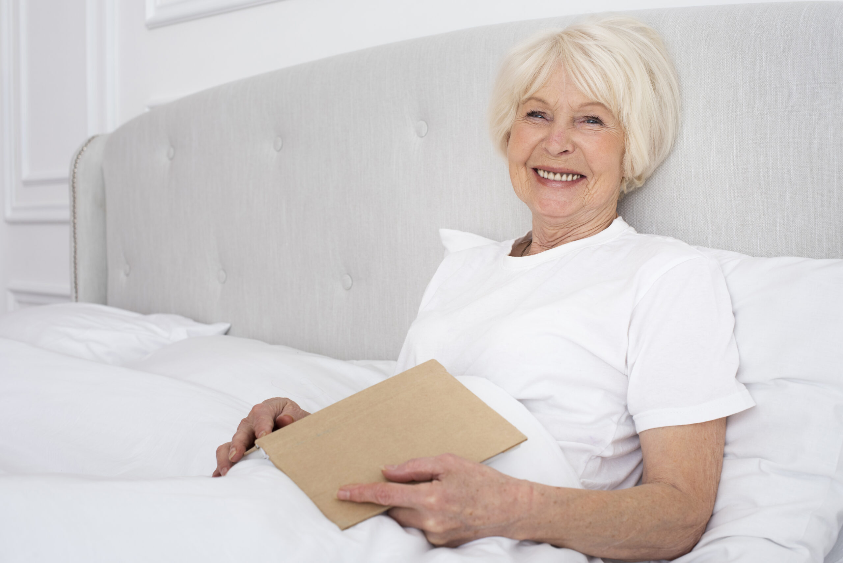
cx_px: 422
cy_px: 282
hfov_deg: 39.6
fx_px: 1171
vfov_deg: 27.0
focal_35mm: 50
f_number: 5.6
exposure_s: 1/160
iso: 250
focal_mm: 50
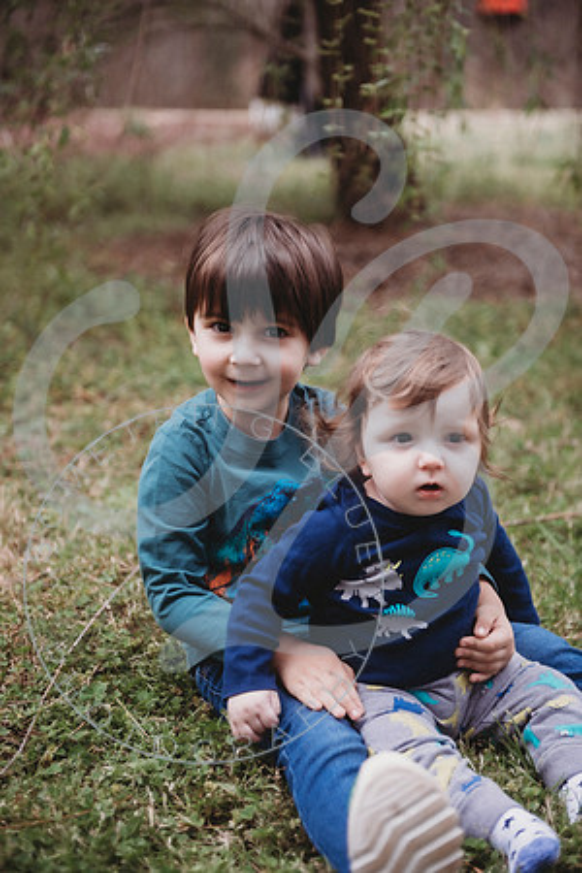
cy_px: 436
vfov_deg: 33.4
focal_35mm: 60
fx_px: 1455
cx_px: 291
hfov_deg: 22.6
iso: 100
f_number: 2.8
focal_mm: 60
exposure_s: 1/500
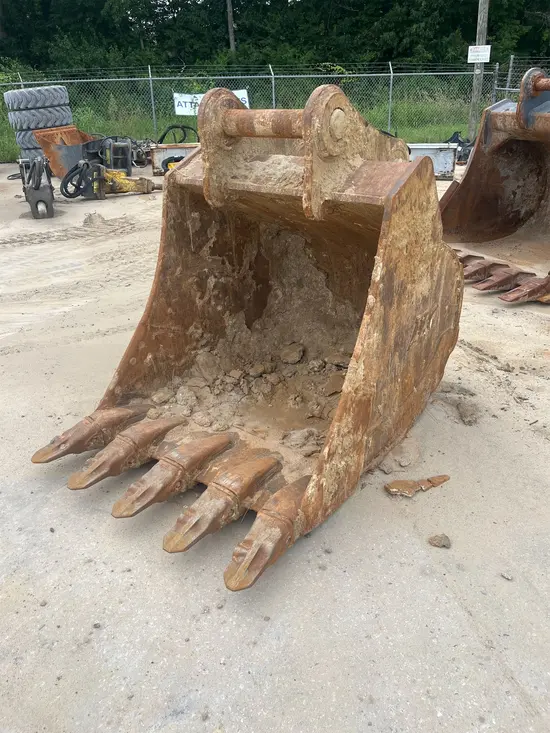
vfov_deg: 67.3
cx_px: 275
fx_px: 551
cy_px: 366
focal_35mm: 26
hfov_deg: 53.1
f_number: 1.6
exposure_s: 1/1075
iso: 50
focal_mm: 5.1
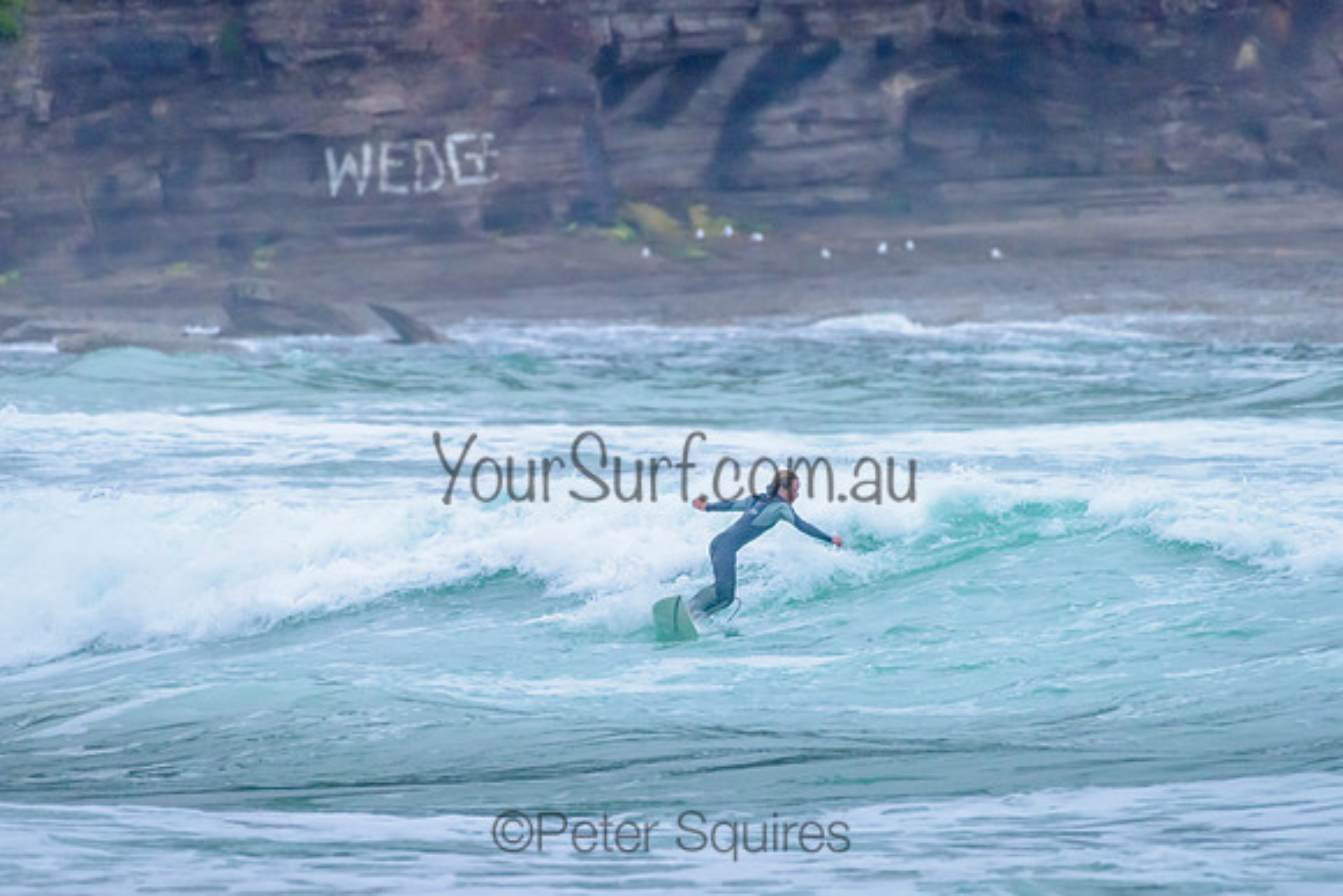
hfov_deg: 3.4
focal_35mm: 613
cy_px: 474
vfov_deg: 2.2
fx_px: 22859
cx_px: 650
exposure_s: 1/2000
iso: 2200
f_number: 5.6
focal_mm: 500
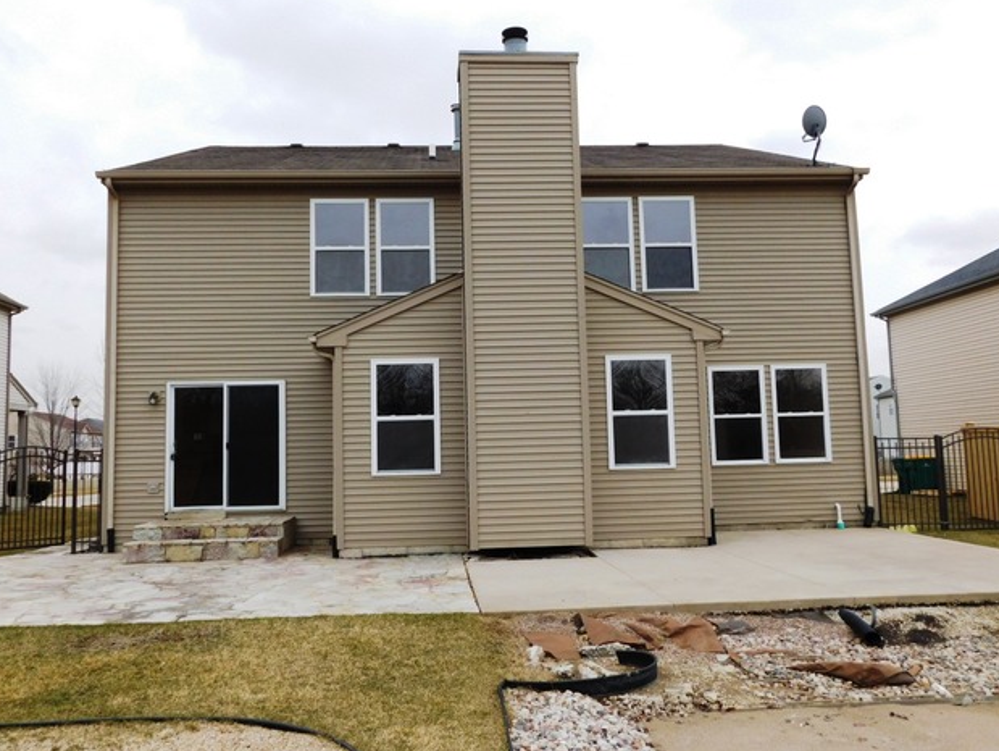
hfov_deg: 58.3
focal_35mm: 31
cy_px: 365
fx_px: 895
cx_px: 491
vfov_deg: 45.5
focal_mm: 5.3
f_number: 3.2
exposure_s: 1/640
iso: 125
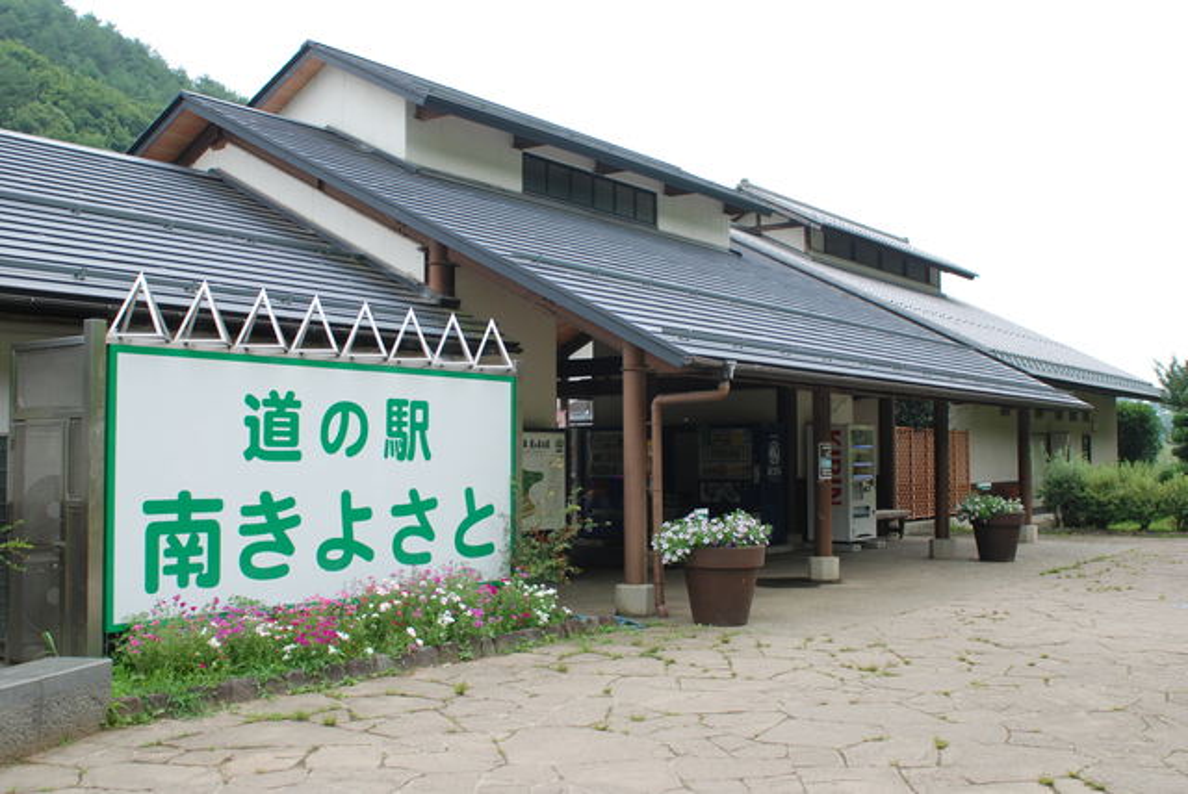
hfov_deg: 53.1
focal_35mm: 36
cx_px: 594
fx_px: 1189
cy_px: 397
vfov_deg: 36.9
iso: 200
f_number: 4.5
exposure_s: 1/80
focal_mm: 24
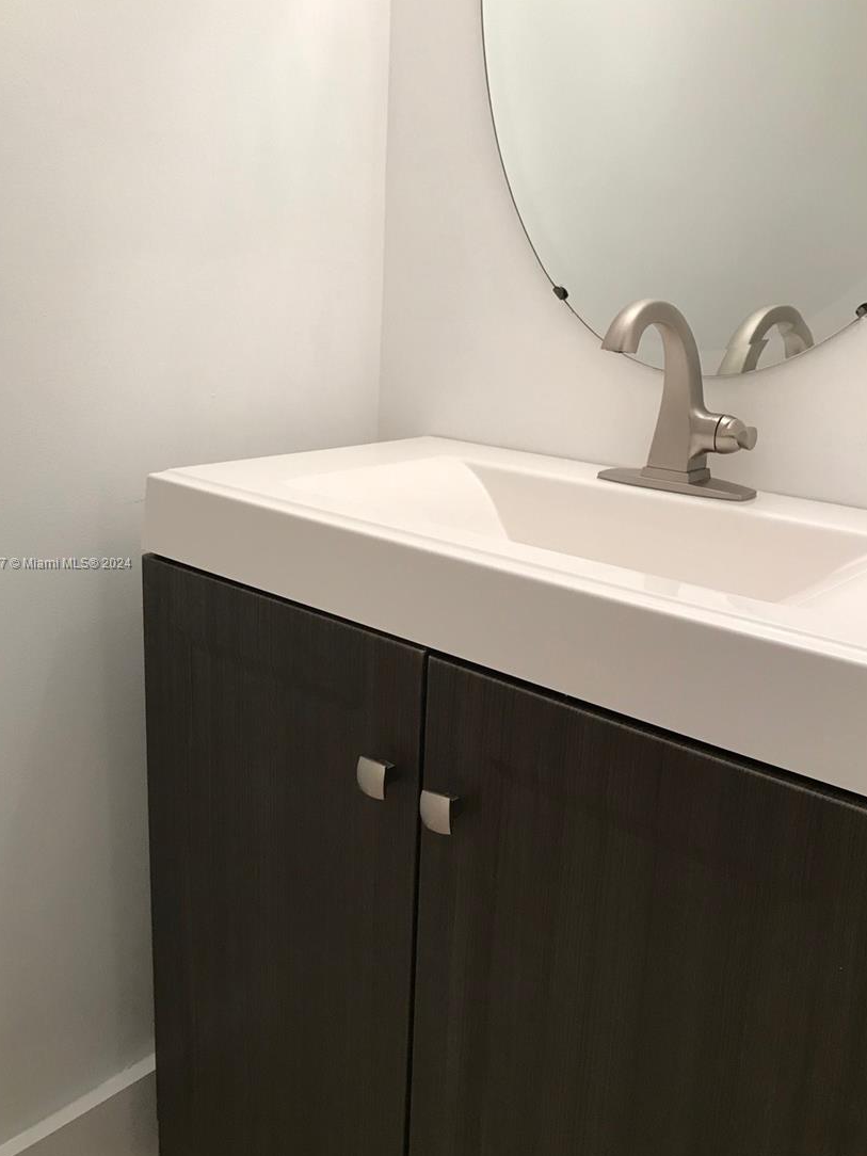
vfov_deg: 58.3
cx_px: 416
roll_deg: -2.1
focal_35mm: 31
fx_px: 1035
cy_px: 564
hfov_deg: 45.4
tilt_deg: -14.1
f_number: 1.8
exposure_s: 1/30
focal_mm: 3.99
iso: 25
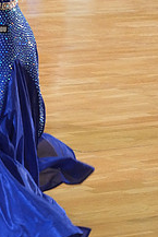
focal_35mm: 294
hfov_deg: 4.7
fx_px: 1932
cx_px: -20
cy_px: -60
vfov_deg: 6.9
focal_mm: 110
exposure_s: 1/200
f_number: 5.6
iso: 4000
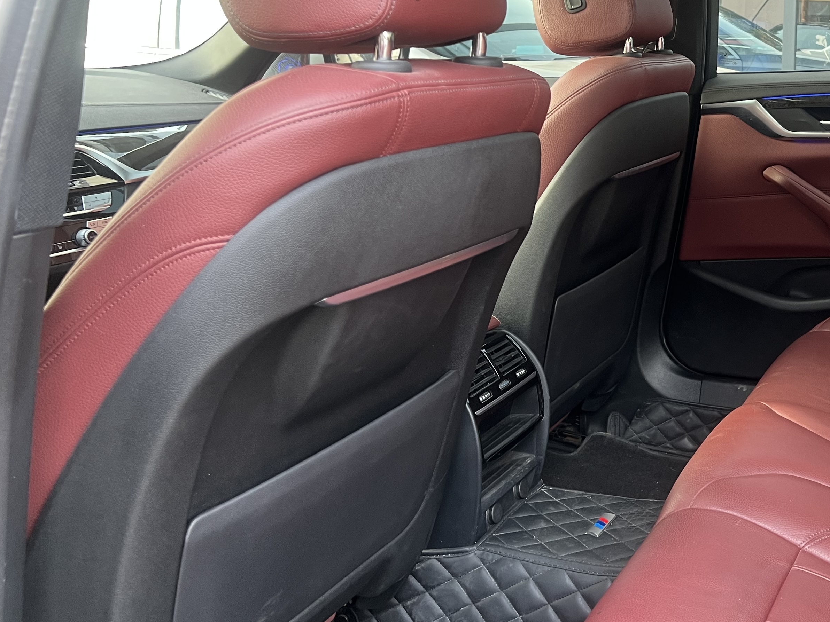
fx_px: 1055
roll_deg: -0.5
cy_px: 234
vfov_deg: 32.7
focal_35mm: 44
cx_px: 699
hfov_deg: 40.6
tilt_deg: -9.3
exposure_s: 1/63
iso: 125
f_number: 1.5
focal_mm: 5.7
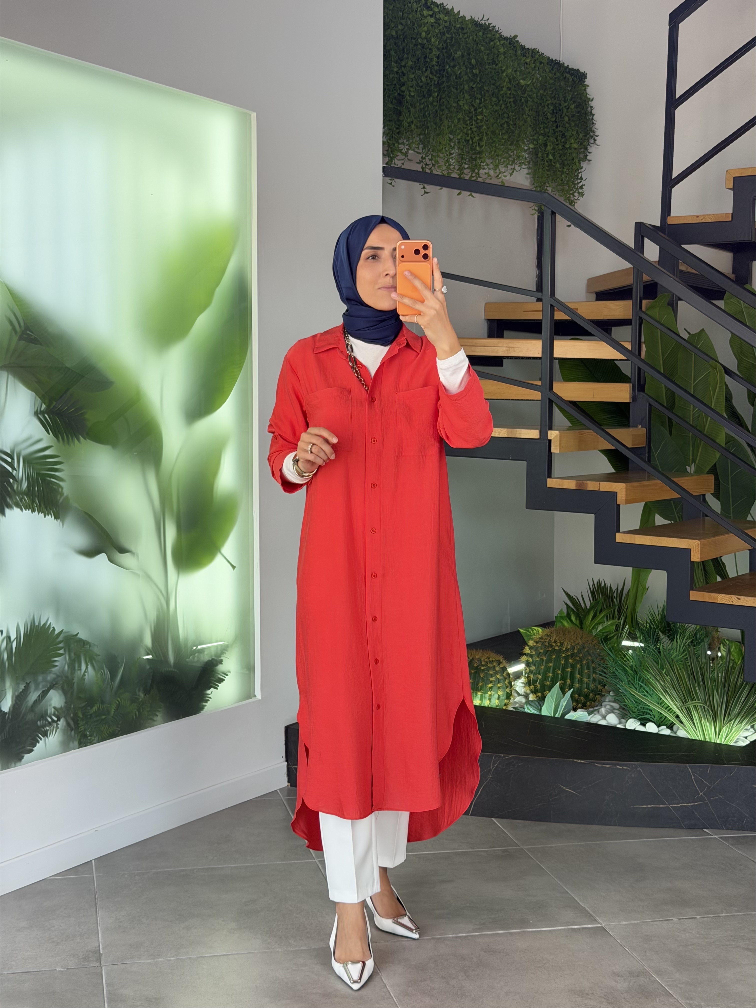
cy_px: 504
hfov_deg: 30.3
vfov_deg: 39.7
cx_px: 378
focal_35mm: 48
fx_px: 1398
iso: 64
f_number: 1.78
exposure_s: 1/184
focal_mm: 6.76
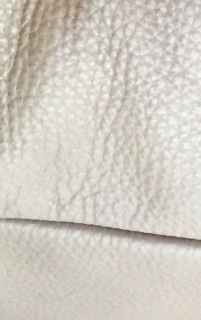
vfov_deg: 10.2
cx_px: 151
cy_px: -496
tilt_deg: -46.4
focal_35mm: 172
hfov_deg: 7.6
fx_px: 1506
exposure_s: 1/15
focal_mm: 4.15
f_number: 2.2
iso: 250
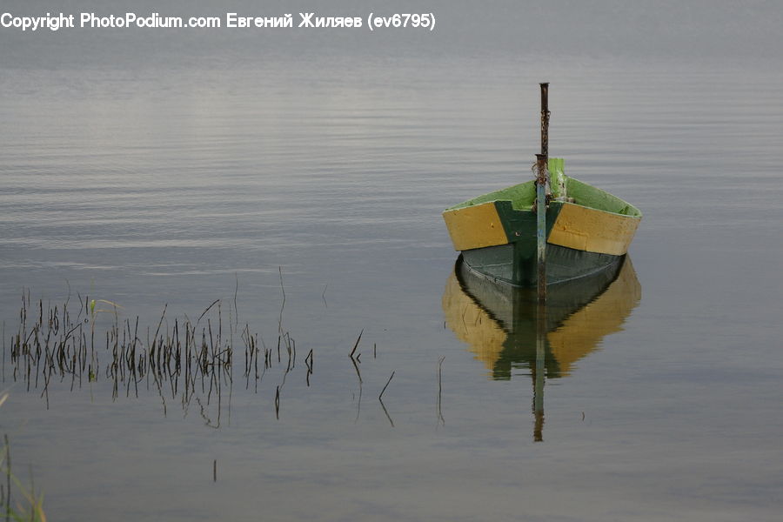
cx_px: 392
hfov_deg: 9.8
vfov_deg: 6.5
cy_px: 261
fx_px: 4567
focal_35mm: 210
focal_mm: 140
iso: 400
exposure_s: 1/250
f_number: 5.6
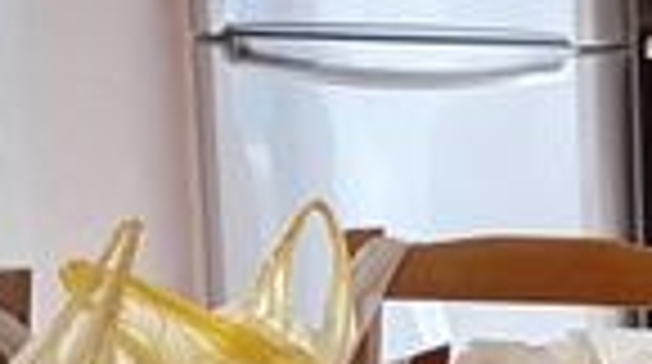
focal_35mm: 135
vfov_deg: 8.8
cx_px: 1300
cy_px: -72
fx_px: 2330
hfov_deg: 13.6
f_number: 1.8
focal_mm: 4.27
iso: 1645
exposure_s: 1/20
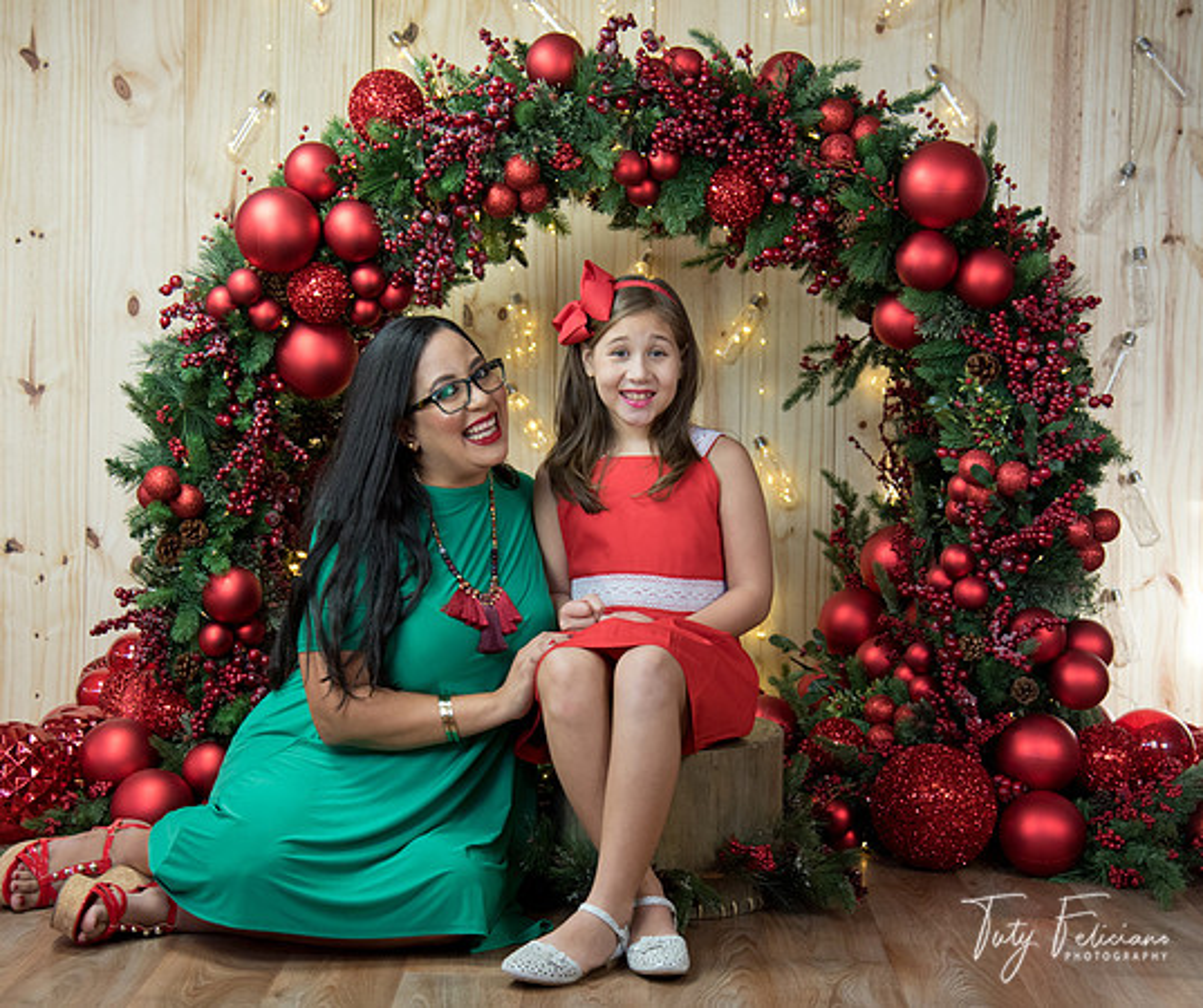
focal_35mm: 63
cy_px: 532
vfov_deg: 25.0
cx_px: 533
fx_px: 2274
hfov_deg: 29.6
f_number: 4.5
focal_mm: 50
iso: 1000
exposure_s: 1/80
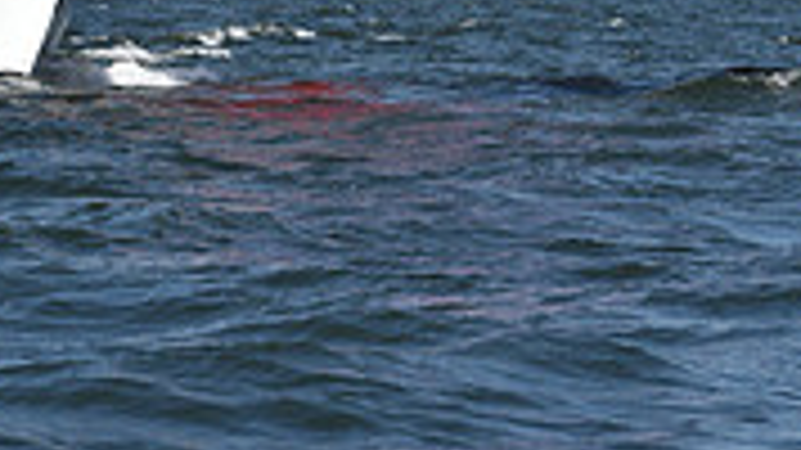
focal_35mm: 445
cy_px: -783
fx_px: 9449
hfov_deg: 4.8
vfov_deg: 2.7
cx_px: 119
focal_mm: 130
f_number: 10
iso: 320
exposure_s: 1/1250
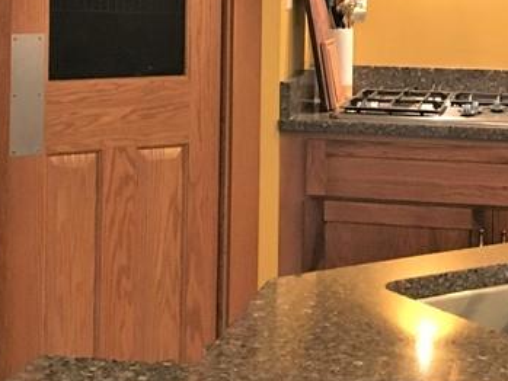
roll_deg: -0.7
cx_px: 281
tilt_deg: +2.0
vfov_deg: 16.9
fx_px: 1248
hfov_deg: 23.0
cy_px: -23
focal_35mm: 85
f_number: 2.2
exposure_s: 1/20
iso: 200
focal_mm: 4.15
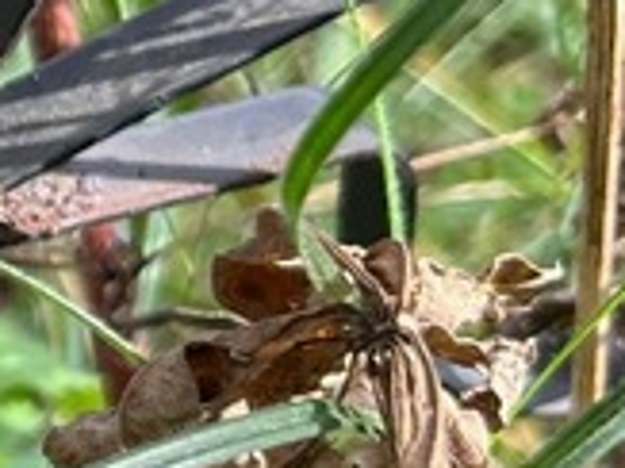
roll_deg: +10.7
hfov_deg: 13.4
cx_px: -587
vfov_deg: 11.6
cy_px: 253
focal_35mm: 128
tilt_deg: -36.7
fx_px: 2309
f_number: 1.5
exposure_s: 1/544
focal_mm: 5.7
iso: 50
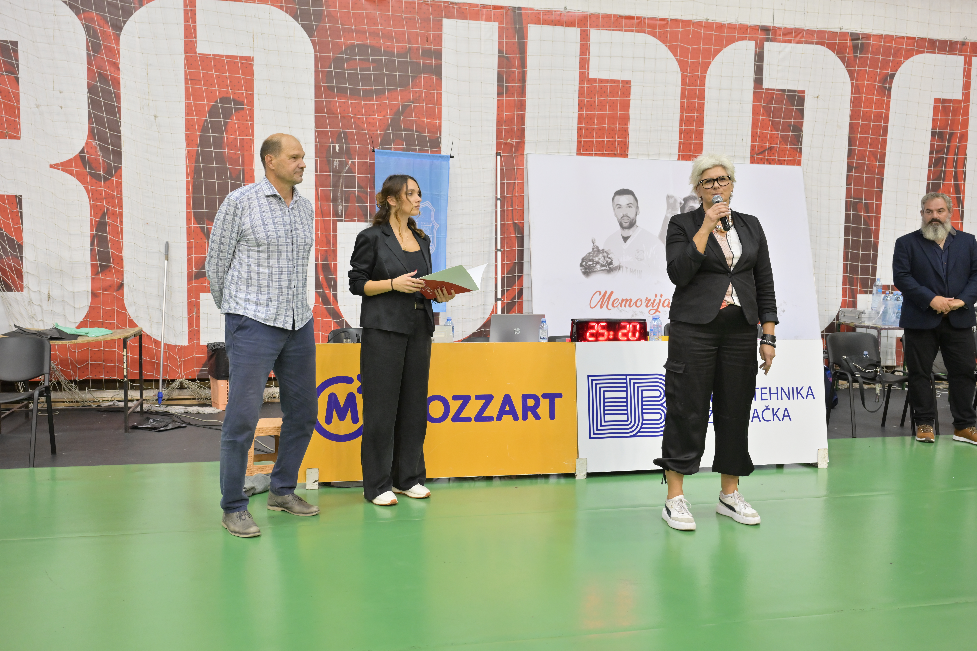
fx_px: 882
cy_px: 326
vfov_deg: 40.5
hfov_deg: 58.0
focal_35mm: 32
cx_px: 488
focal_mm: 32.5
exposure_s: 1/160
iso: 1250
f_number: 5.6
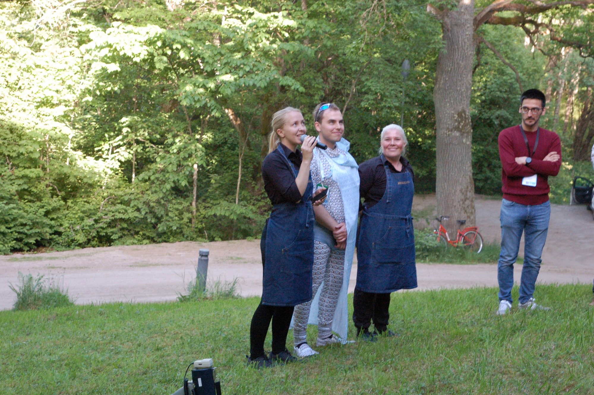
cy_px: 198
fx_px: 1039
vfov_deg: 21.5
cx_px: 297
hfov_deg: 31.9
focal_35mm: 63
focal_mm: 42
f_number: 9
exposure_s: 1/125
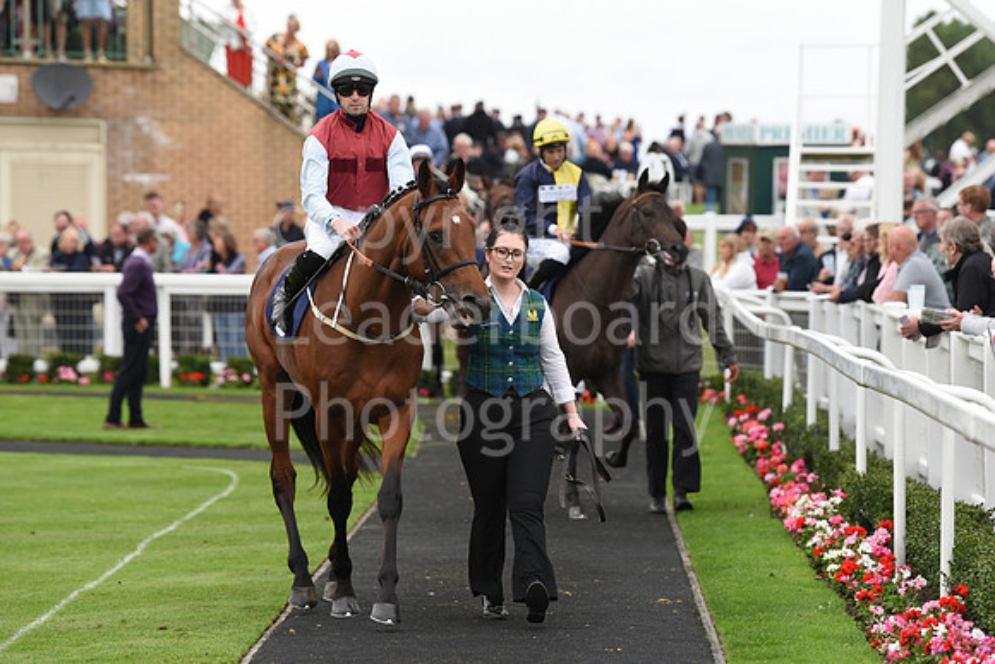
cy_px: 332
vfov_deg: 7.9
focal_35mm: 175
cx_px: 498
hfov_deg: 11.7
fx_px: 4838
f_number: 4.5
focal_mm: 175
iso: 640
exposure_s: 1/1000
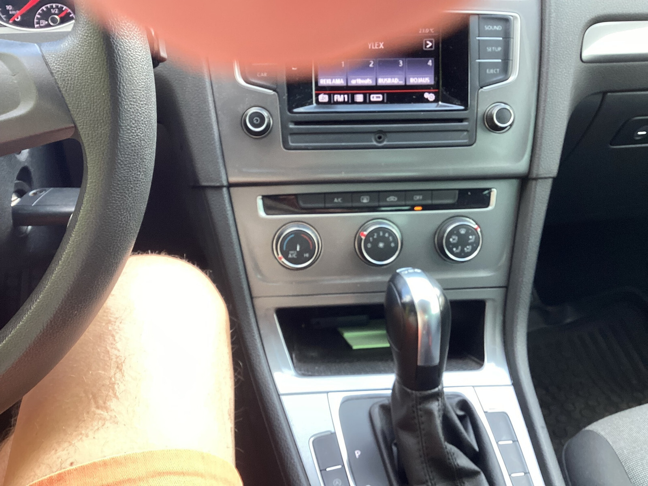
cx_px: 324
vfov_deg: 45.4
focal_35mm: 31
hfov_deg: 58.4
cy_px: 243
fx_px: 580
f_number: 2.4
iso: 80
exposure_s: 1/60
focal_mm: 3.3
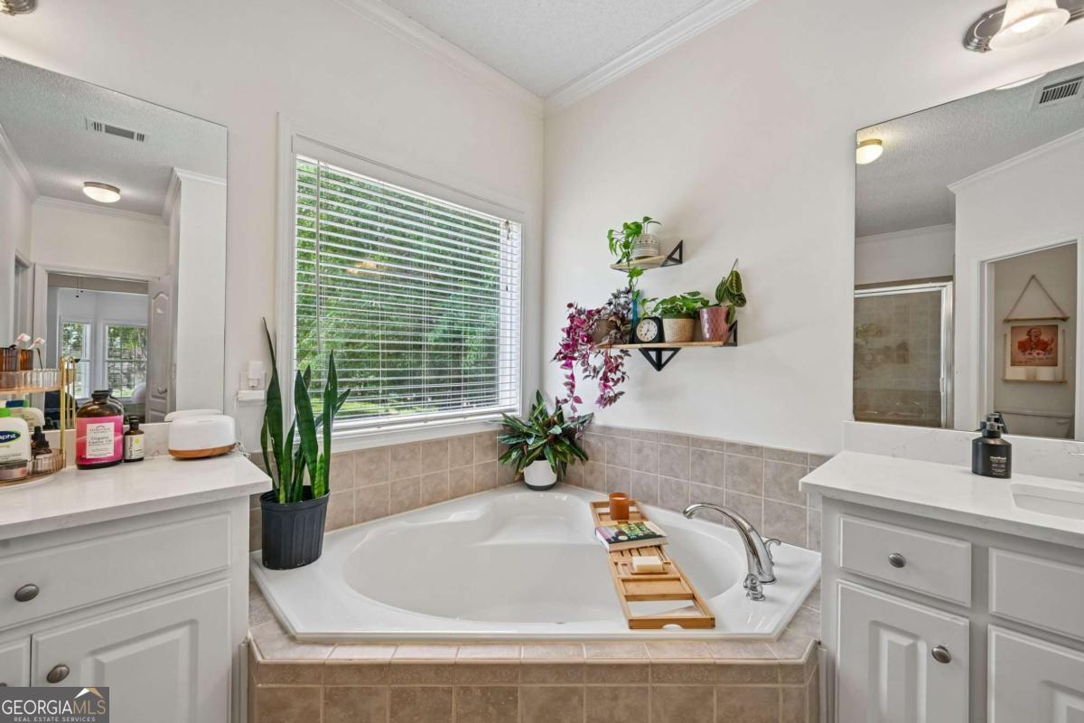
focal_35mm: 14
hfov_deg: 104.3
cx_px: 542
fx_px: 422
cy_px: 362
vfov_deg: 81.2
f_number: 8
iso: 100
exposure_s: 1/25
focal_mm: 14
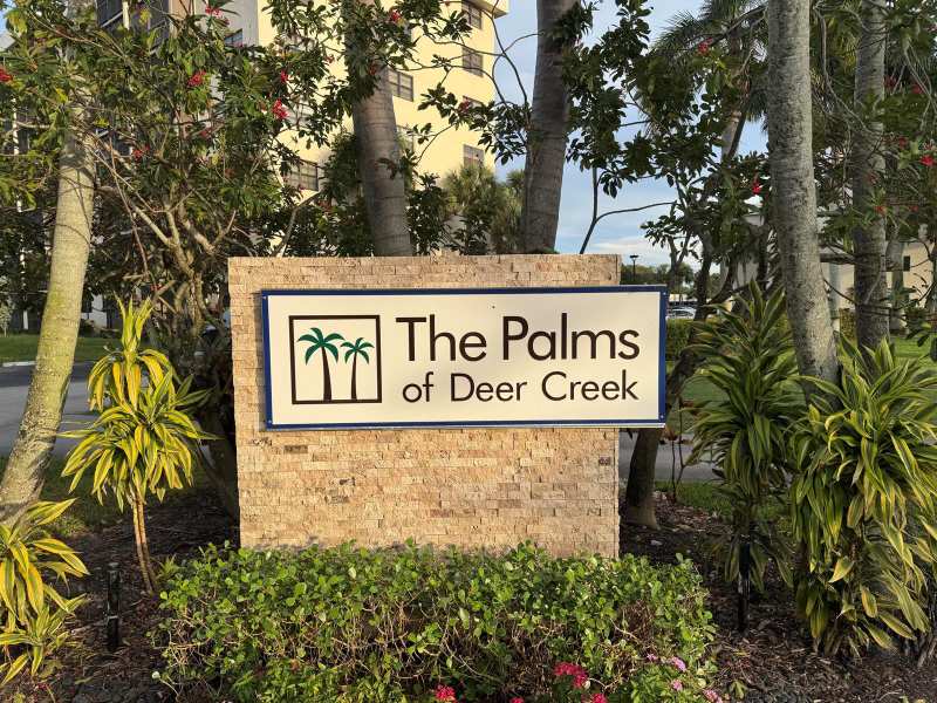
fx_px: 650
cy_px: 352
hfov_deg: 71.6
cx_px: 468
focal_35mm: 24
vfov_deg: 56.8
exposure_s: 1/1980
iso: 80
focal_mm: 6.76
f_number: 1.78
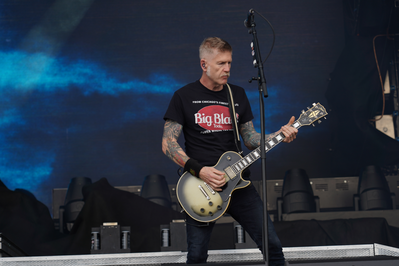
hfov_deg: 19.5
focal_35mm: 105
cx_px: 200
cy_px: 133
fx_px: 1164
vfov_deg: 13.0
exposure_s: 1/200
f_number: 4.5
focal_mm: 105
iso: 100
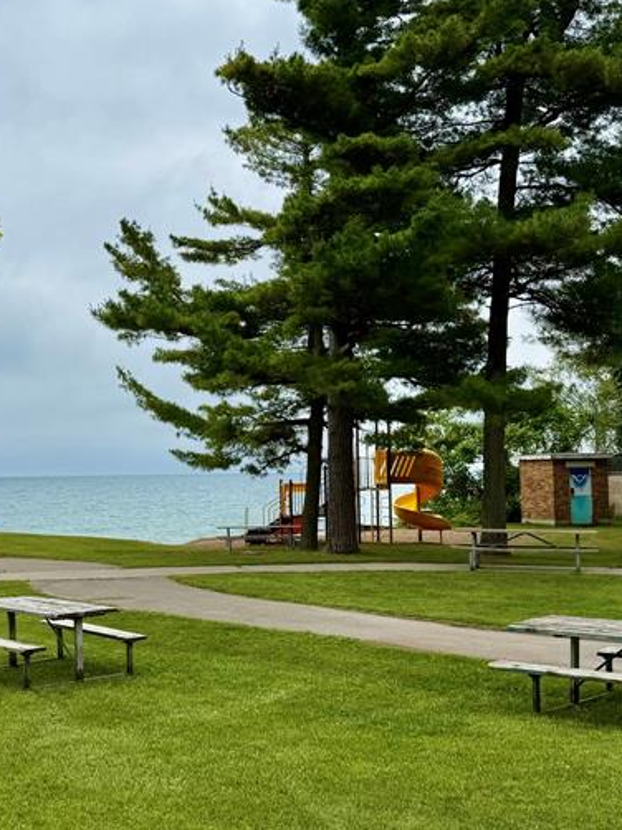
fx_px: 1175
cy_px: 408
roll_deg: +1.4
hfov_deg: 29.1
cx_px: 136
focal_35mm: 49
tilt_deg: +3.6
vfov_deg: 38.9
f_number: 1.78
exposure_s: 1/5714
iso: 80
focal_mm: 6.76
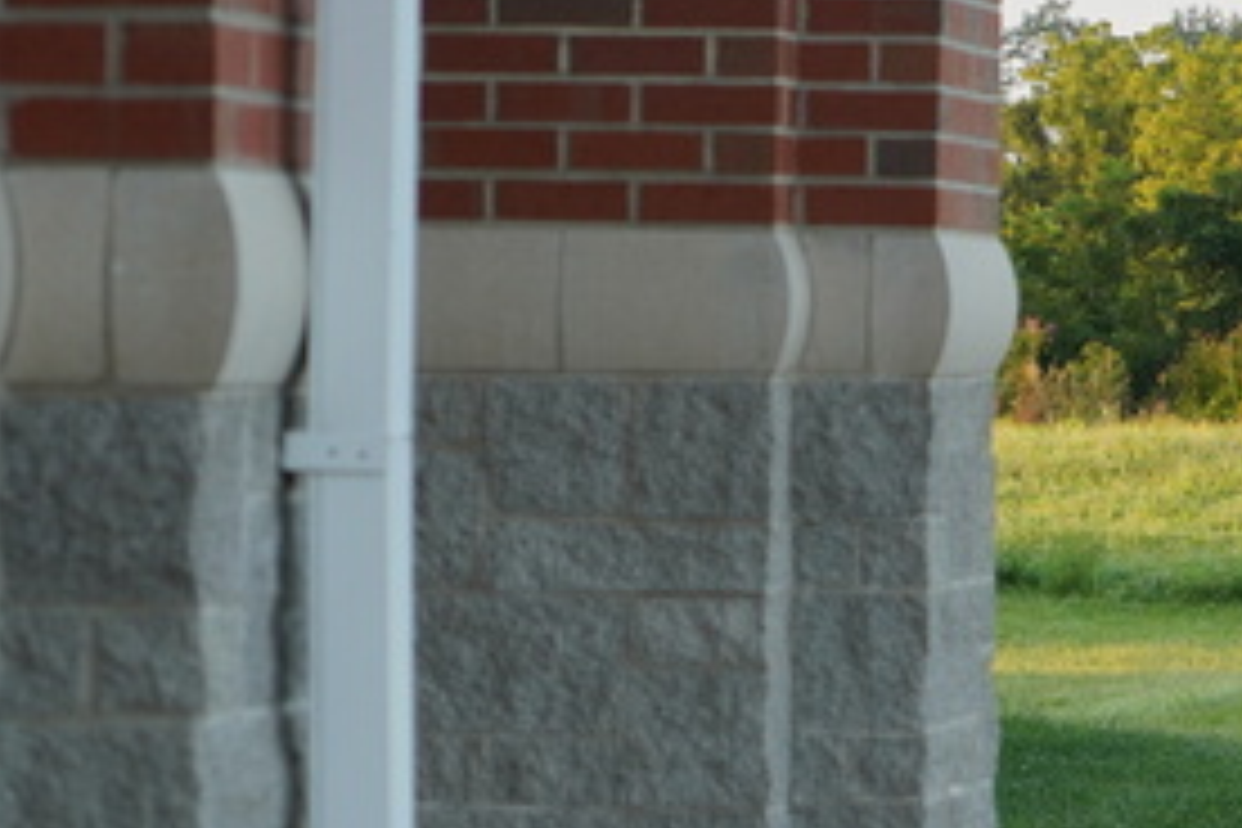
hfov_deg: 6.6
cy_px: 434
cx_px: 2228
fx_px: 10551
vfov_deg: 4.5
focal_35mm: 306
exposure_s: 1/100
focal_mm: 55
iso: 125
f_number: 4
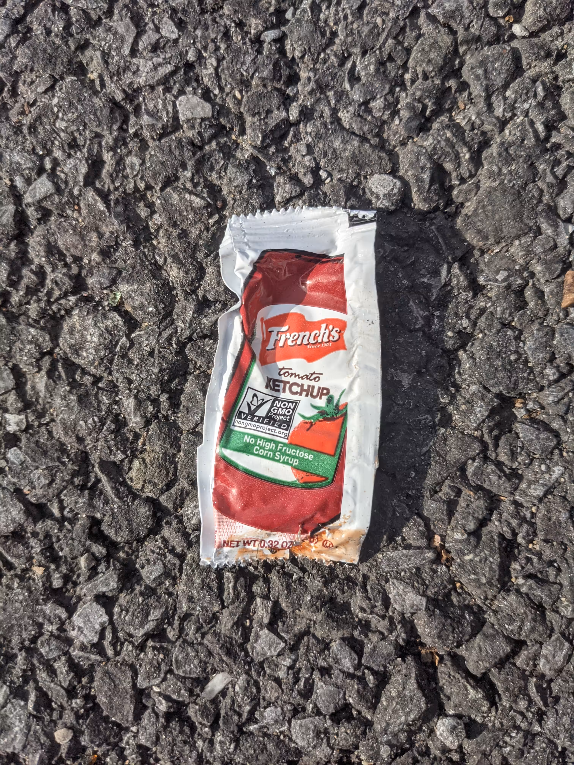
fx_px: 597
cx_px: 287
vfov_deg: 65.3
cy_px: 382
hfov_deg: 51.4
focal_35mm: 27
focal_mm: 4.38
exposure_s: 1/4695
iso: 64
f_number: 1.73
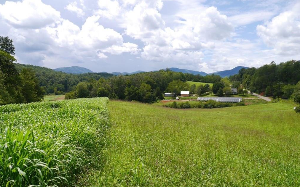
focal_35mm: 30
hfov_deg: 62.9
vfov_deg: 41.7
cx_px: 149
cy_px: 108
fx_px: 245
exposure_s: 1/500
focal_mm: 14
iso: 160
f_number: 7.1
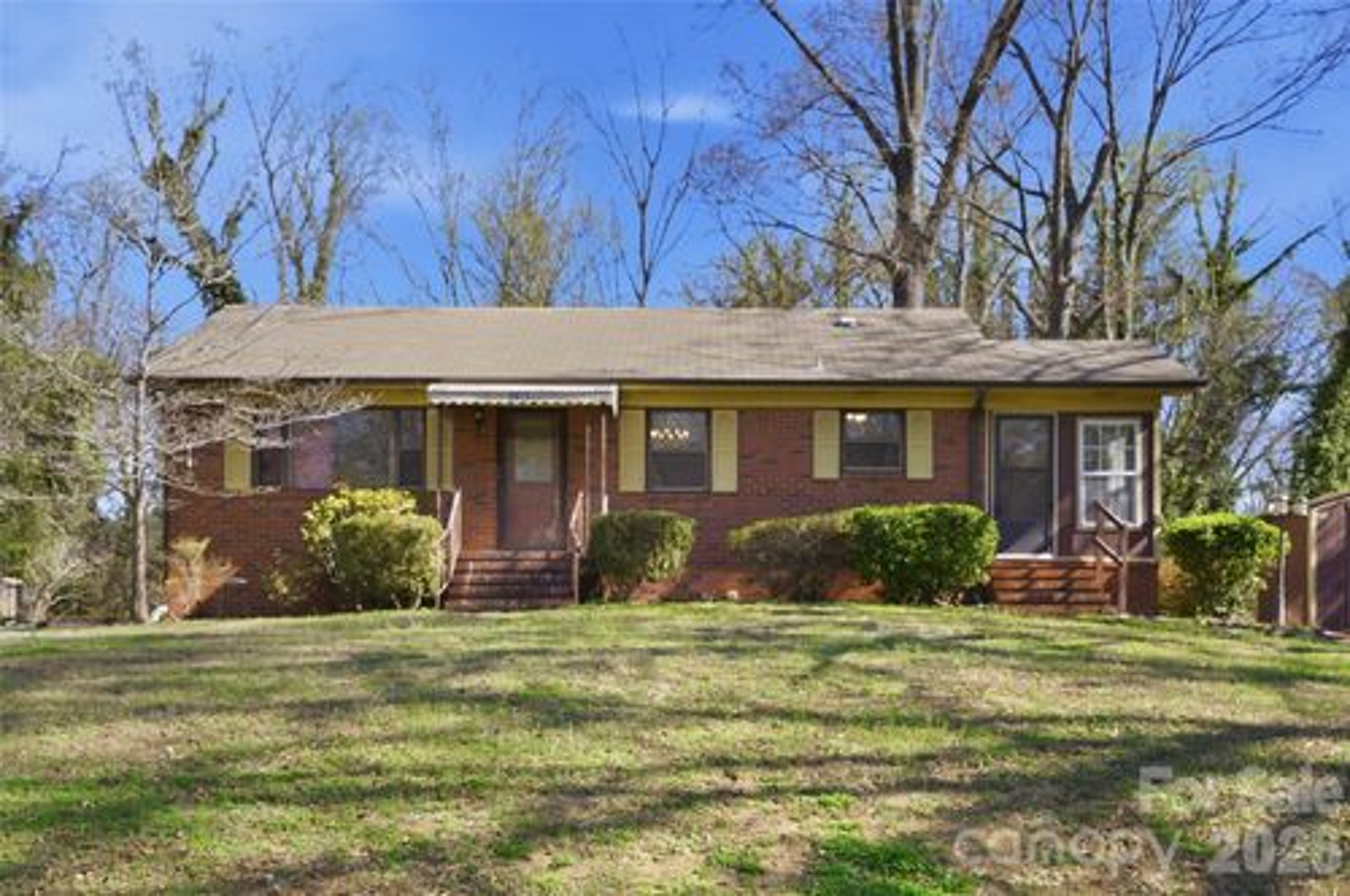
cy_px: 448
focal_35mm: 38
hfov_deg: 50.8
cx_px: 675
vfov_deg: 35.0
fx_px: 1423
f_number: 6.3
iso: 100
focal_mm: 38
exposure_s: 1/100
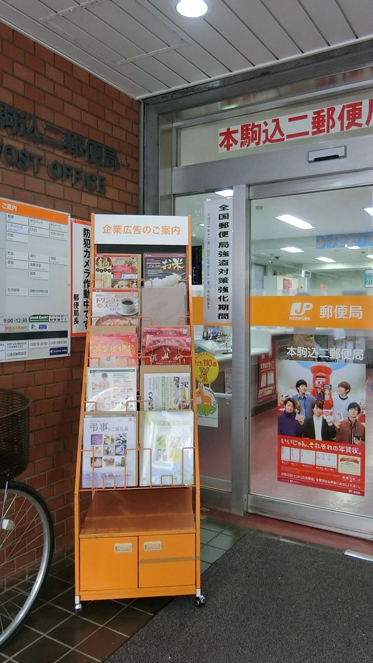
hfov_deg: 41.3
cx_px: 219
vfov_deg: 67.9
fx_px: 493
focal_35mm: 28
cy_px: 330
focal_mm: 4.06
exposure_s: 1/100
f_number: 2.7
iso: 400
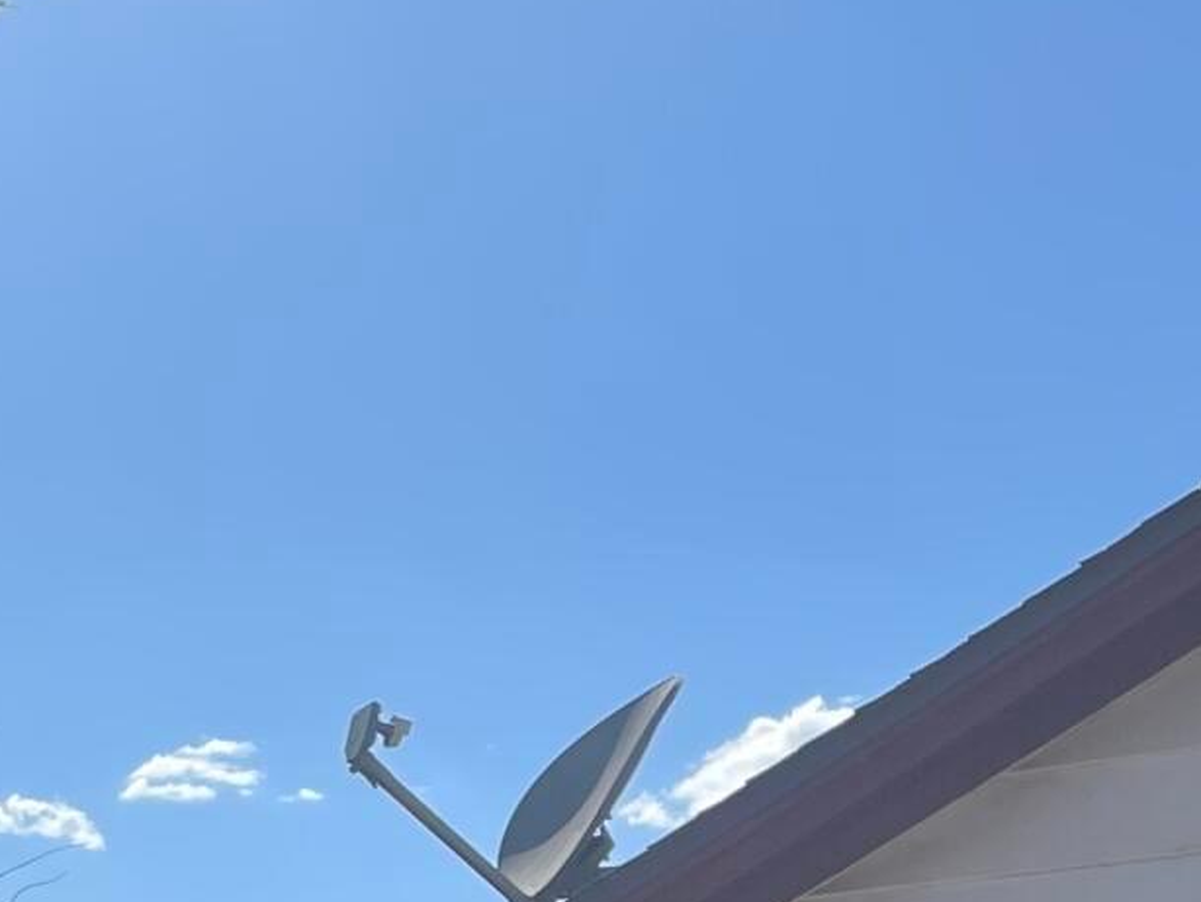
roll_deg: -0.5
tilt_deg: +1.4
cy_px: 1550
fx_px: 4408
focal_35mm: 127
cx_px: 792
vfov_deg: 11.0
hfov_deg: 15.5
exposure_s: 1/4132
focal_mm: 4.2
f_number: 1.6
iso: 32
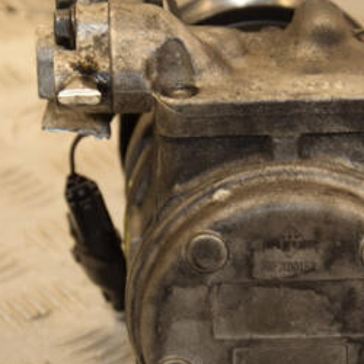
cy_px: 230
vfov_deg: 8.7
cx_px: 253
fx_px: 2403
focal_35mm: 202
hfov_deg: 8.7
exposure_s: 1/200
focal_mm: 66
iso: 800
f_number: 5.3
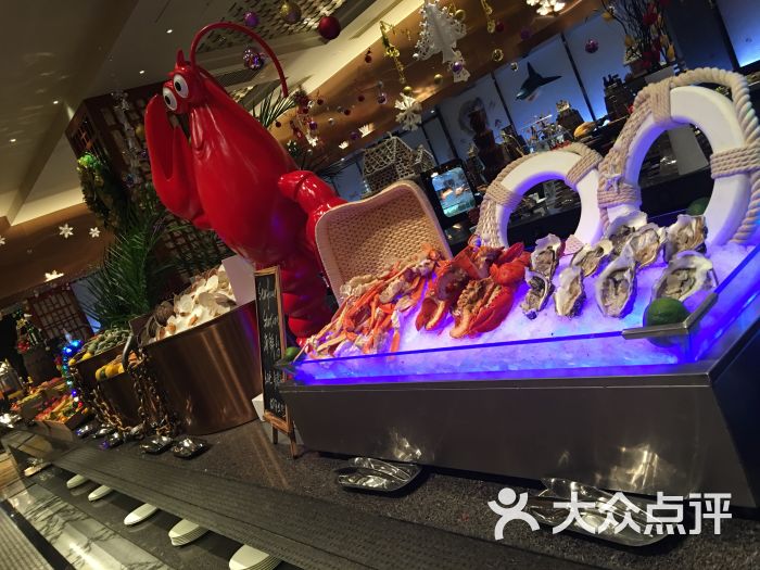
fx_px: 637
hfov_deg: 61.7
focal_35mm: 29
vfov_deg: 48.2
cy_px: 285
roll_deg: +23.4
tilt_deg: -6.7
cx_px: 380
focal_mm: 4.15
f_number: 2.2
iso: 80
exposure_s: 1/17
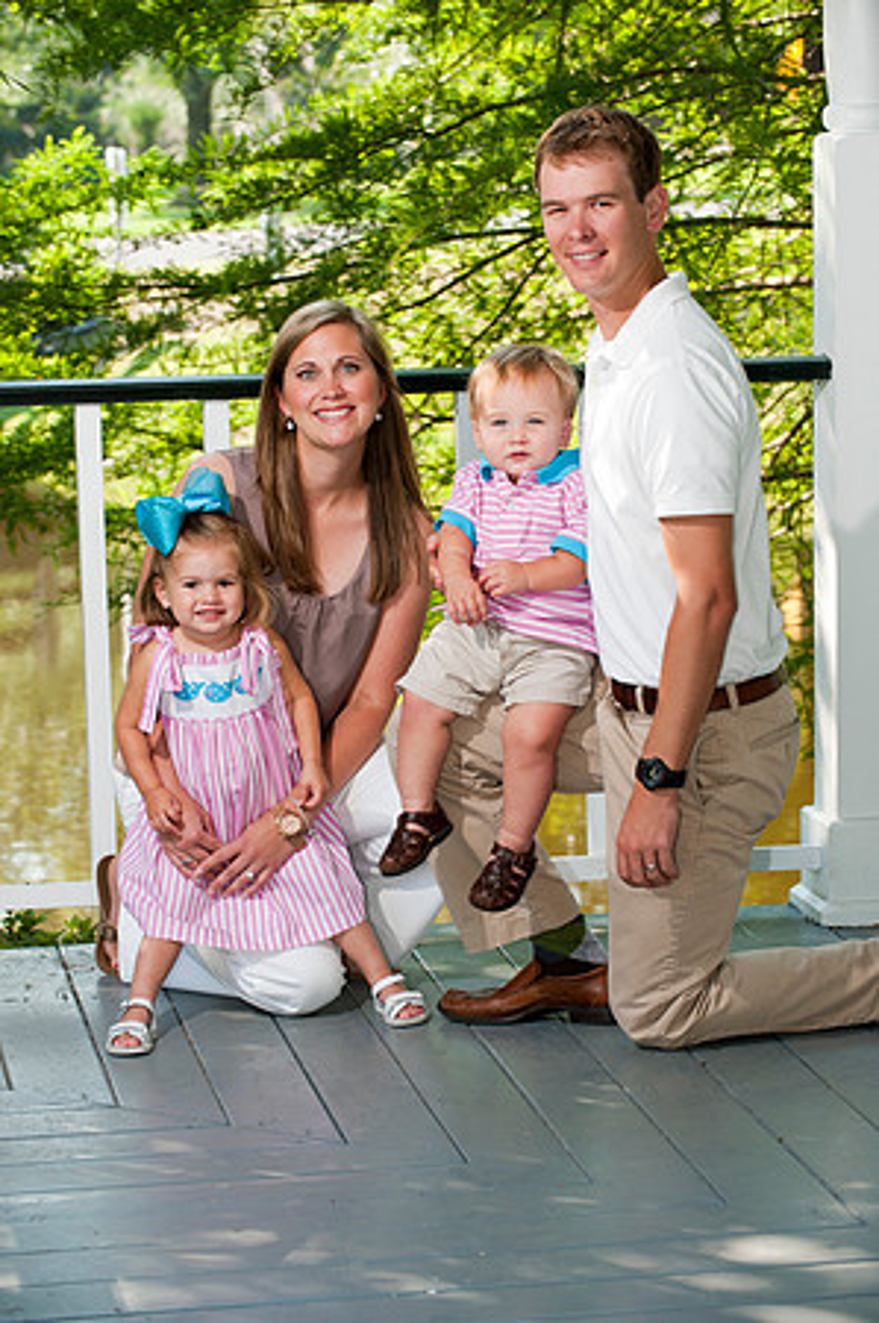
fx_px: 3854
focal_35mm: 105
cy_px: 662
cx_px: 440
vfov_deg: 19.5
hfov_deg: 13.0
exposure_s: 1/100
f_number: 5.6
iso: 250
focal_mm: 105
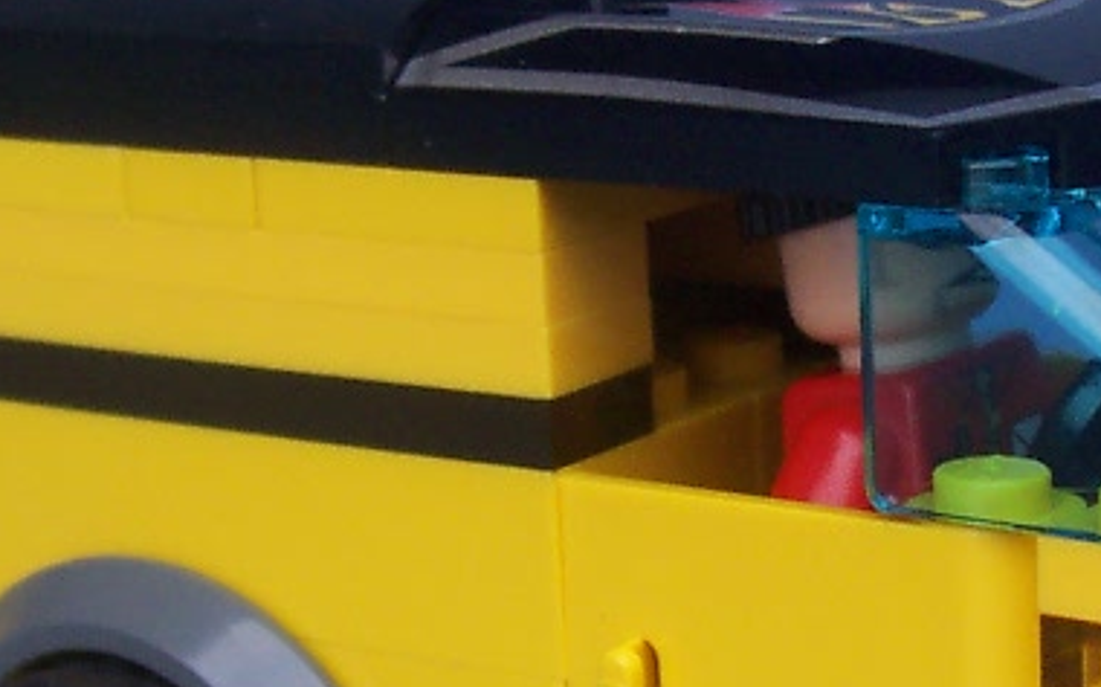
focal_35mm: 124
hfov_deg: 16.8
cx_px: 805
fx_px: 3719
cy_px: 519
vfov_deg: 10.5
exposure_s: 1/350
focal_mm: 5.6
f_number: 2.8
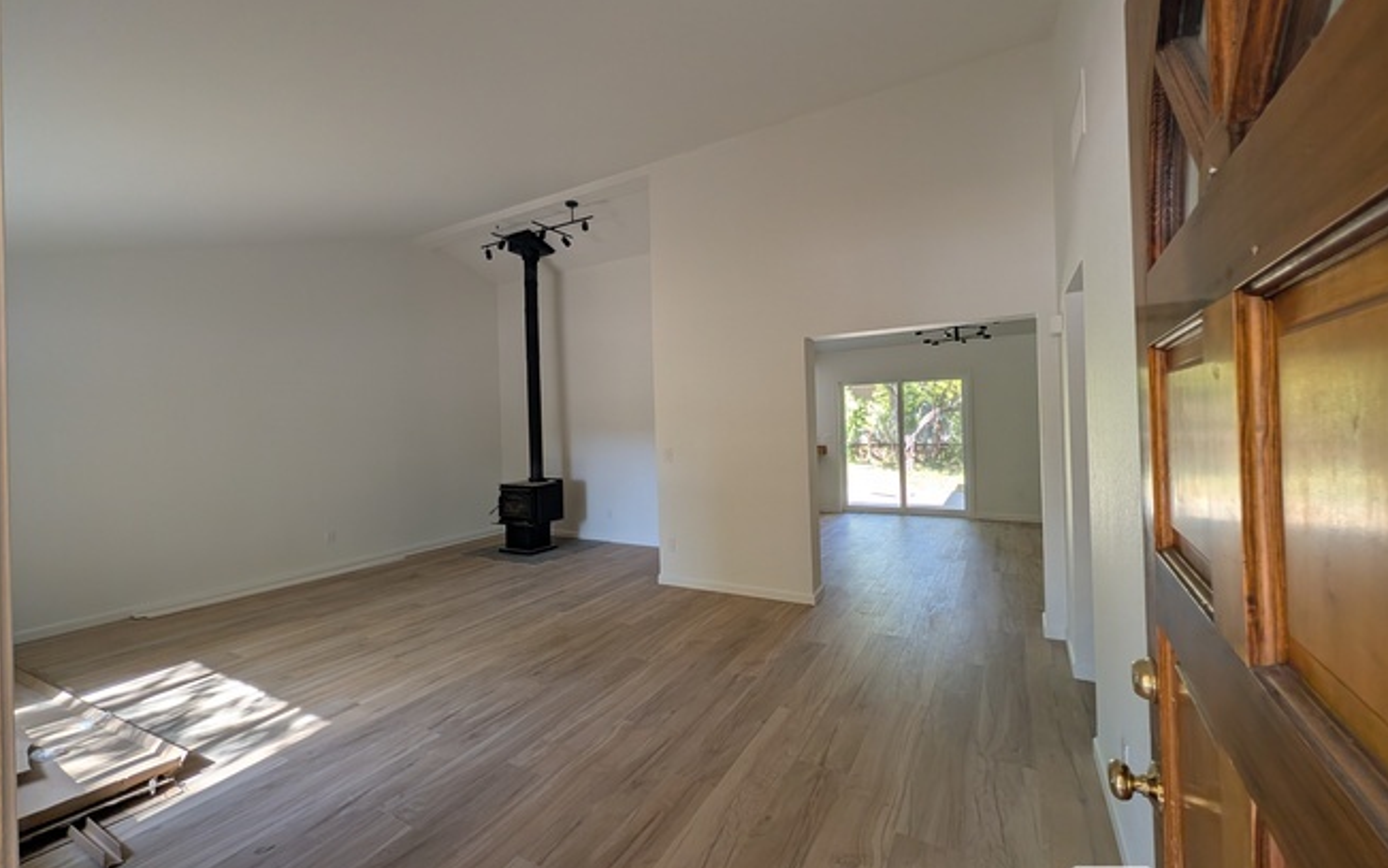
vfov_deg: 82.8
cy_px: 418
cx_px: 706
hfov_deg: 109.3
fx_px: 492
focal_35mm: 13
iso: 53
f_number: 1.7
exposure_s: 1/129
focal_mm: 2.02
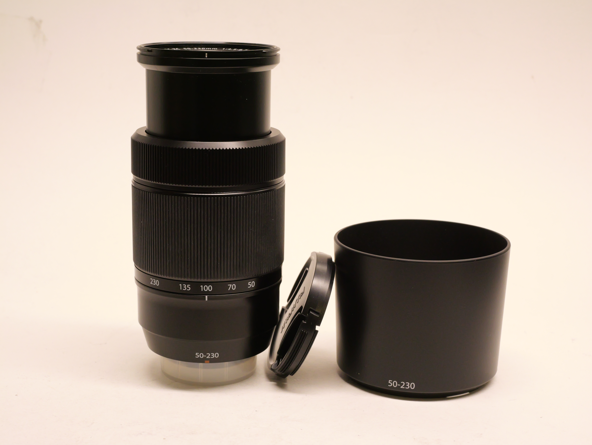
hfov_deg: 32.2
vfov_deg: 24.4
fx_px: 1026
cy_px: 222
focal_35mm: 60
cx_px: 296
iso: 1600
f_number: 8
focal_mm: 30
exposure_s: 1/60
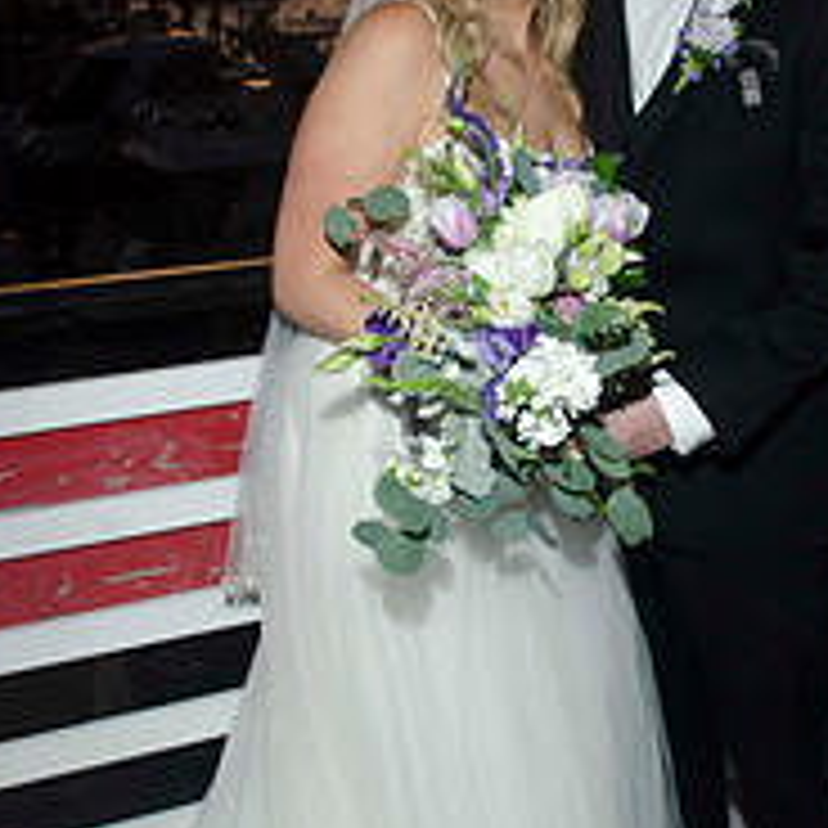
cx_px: 621
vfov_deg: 30.6
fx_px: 1515
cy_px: 387
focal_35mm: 56
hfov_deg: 30.1
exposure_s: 1/100
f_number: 5.6
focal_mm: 18
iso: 800
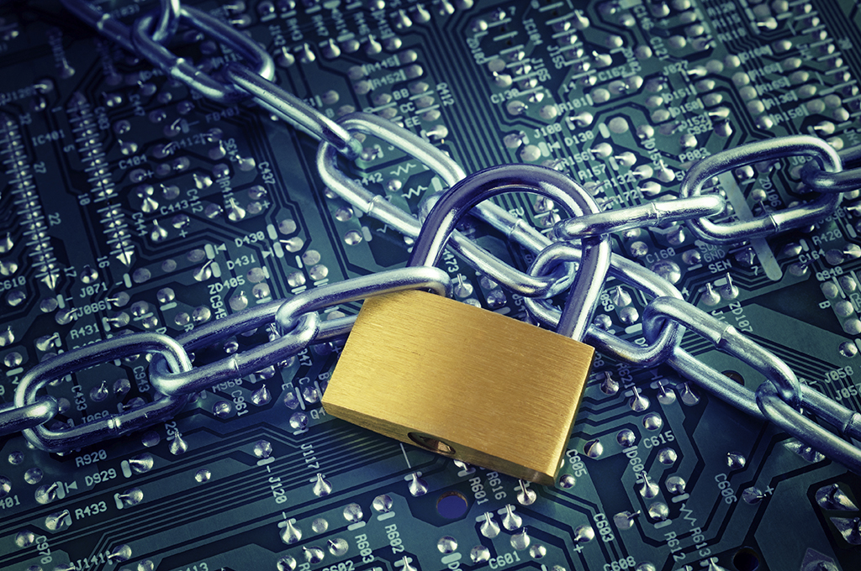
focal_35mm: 75
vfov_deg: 18.1
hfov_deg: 27.0
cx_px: 430
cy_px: 286
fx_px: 1791
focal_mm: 50
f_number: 11
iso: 200
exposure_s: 2
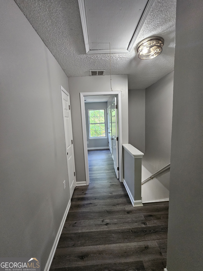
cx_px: 102
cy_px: 136
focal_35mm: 13
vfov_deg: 106.2
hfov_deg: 89.9
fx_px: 102
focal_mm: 2.2
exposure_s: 1/30
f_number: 2.2
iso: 320
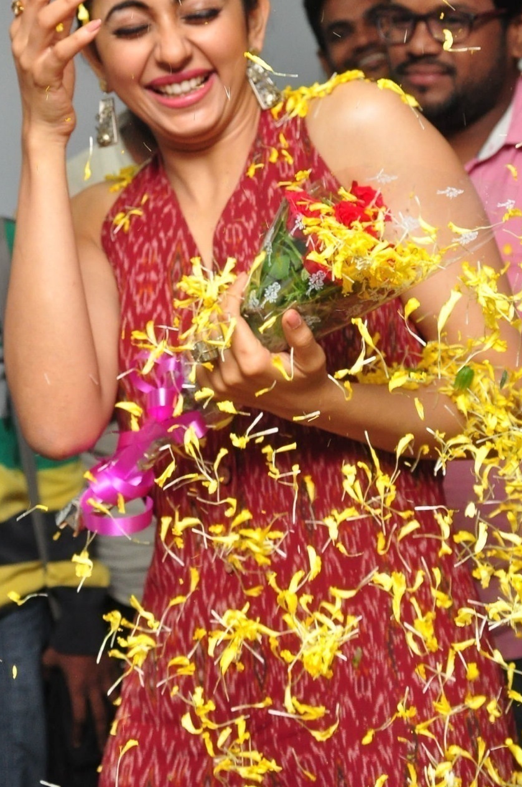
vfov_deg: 19.7
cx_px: 230
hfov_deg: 13.3
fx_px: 2246
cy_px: 230
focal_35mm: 103
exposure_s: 1/125
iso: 1250
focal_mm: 48
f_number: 7.1
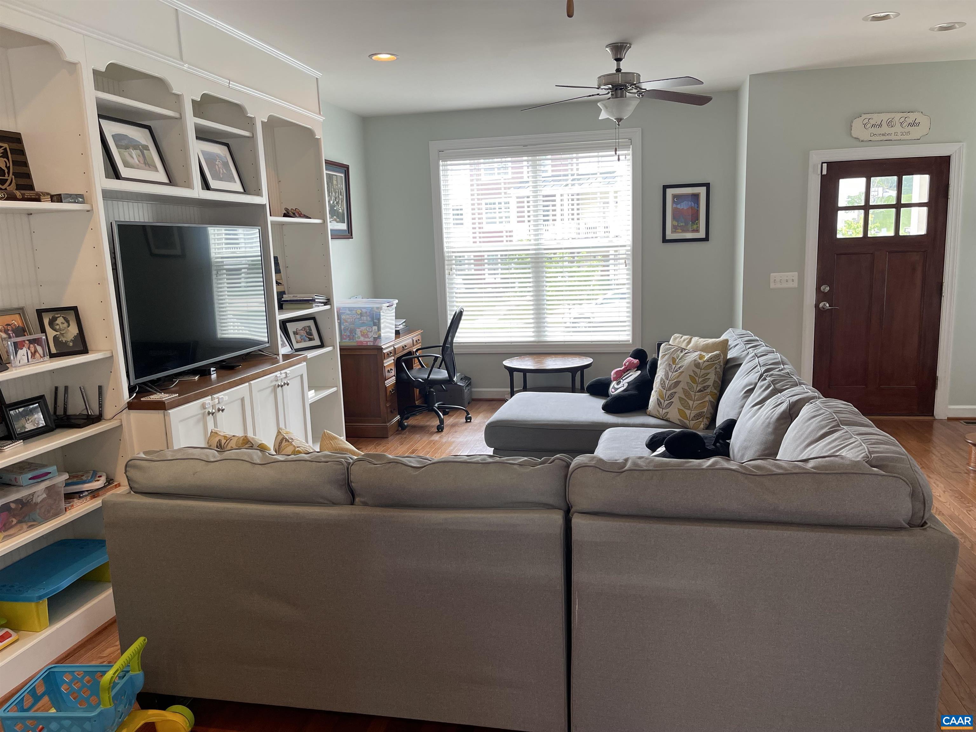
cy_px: 366
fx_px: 733
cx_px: 488
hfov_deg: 67.3
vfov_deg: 53.1
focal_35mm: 26
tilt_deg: -9.4
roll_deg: +0.9
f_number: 1.6
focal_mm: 5.1
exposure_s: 1/120
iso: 100
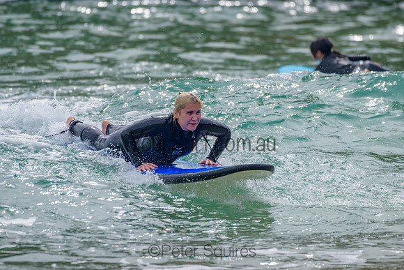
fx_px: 6876
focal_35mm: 613
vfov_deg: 2.2
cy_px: 143
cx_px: 214
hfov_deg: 3.4
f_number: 5.6
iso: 160
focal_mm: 500
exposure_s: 1/2000
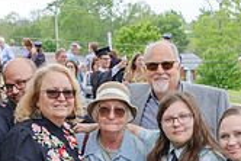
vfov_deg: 15.0
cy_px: 249
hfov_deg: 24.2
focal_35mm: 84
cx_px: 115
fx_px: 563
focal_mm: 16
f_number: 5.6
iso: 200
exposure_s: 1/125
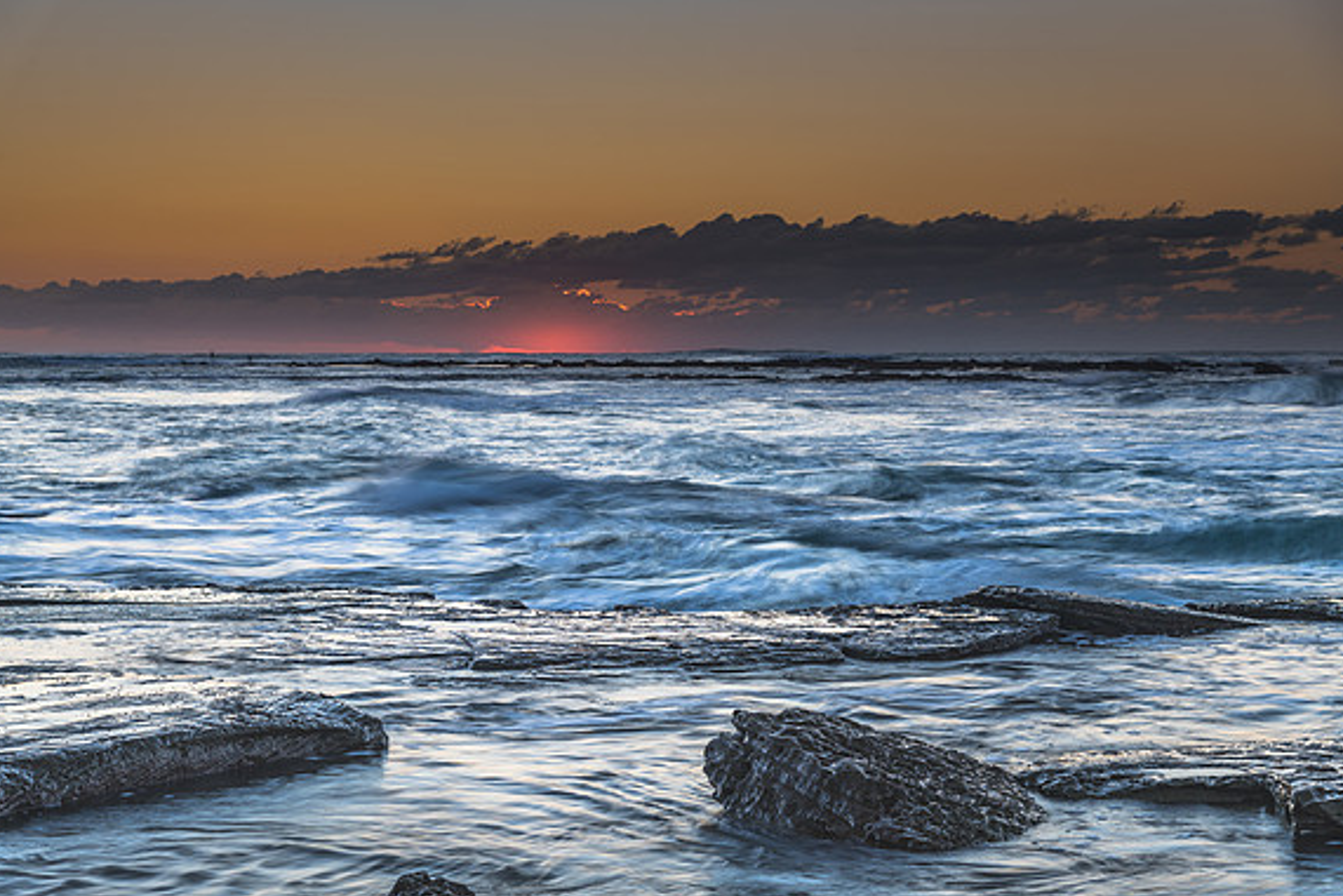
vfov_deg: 20.3
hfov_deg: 30.1
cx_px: 668
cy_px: 450
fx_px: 2500
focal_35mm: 67
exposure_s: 1/3
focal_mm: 66
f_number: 8
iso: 31
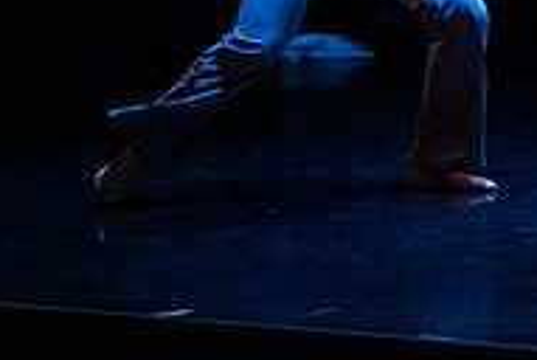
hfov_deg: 7.6
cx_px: 235
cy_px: -248
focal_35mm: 270
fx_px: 4034
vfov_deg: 5.1
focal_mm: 75
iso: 6400
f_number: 4
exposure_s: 1/400
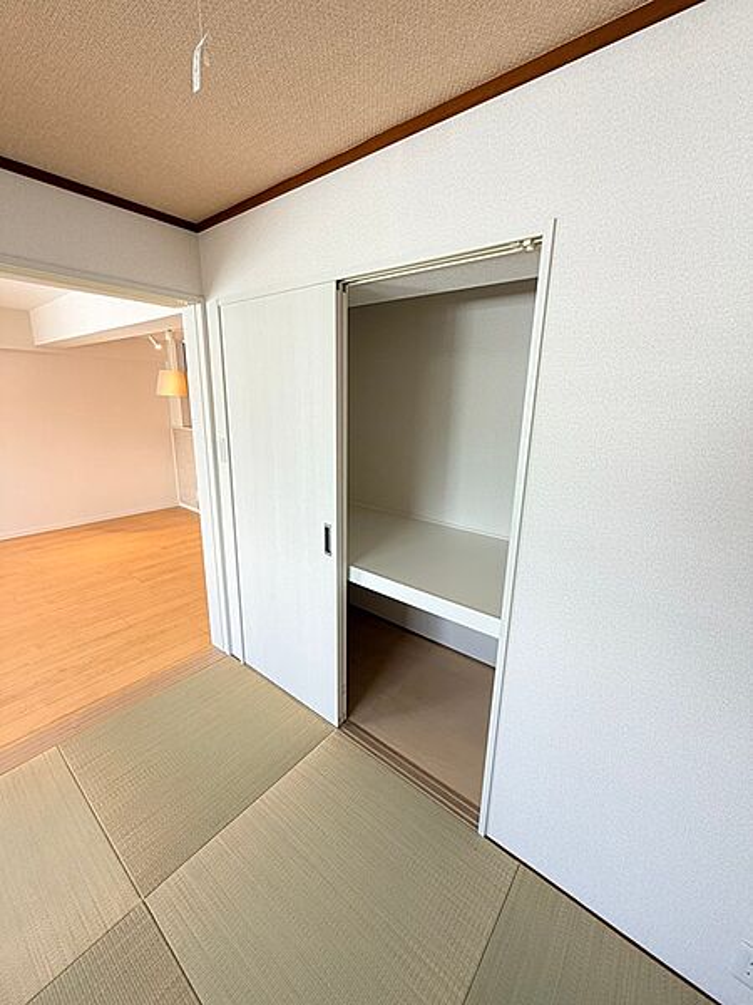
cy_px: 502
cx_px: 376
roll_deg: -1.1
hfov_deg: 85.7
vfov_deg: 102.1
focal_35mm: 14
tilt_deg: -14.6
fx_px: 406
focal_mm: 2.22
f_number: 2.2
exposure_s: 1/121
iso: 125
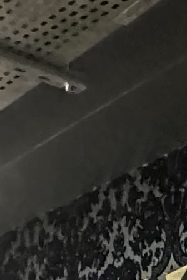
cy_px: 548
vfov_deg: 13.5
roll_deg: -1.4
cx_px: 410
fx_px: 1020
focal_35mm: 131
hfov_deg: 9.6
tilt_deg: -0.4
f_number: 2.2
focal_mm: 2.22
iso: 1250
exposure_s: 1/34
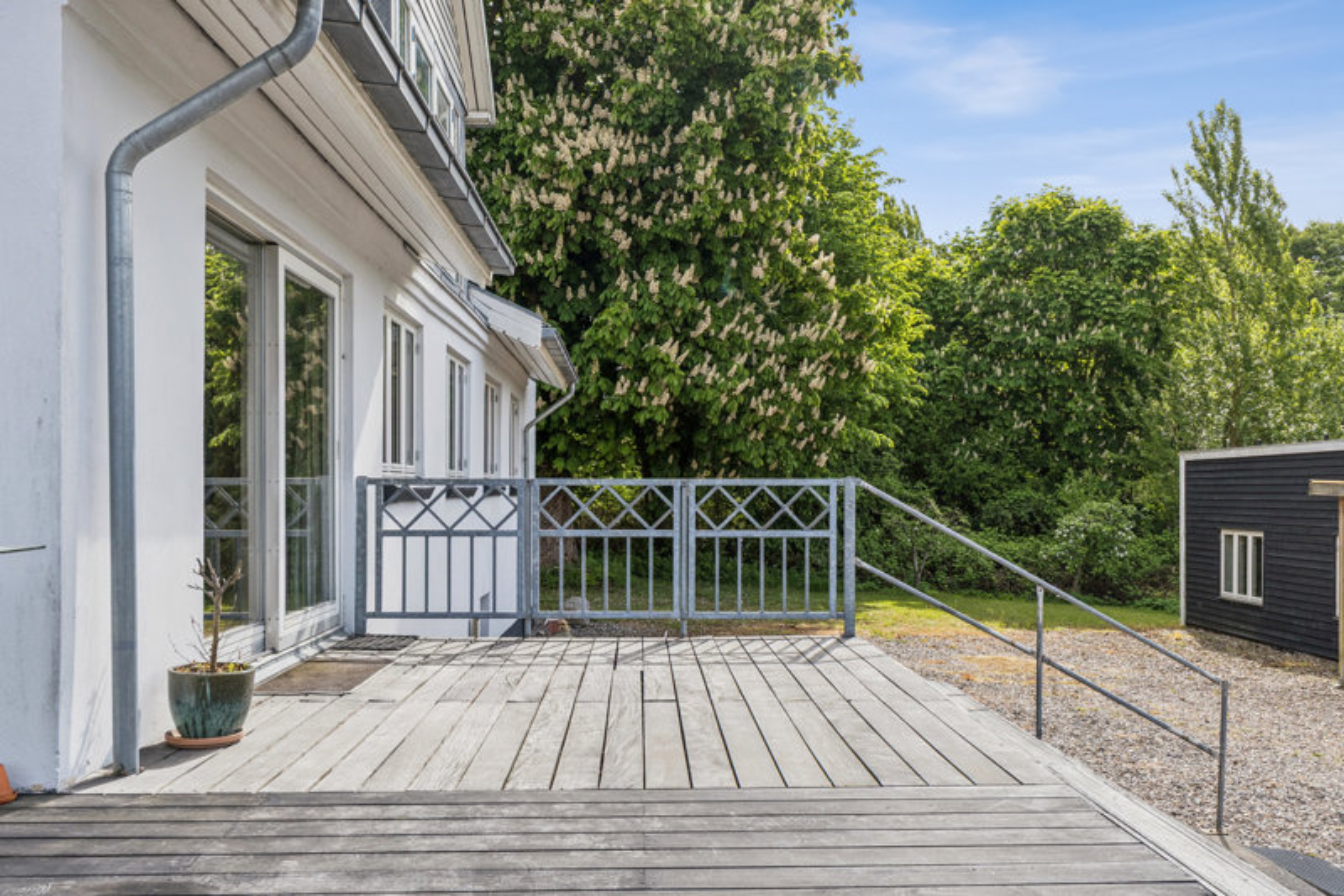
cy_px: 448
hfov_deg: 61.9
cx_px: 672
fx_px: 1120
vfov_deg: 43.6
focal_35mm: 30
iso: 250
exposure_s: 1/250
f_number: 8
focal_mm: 20
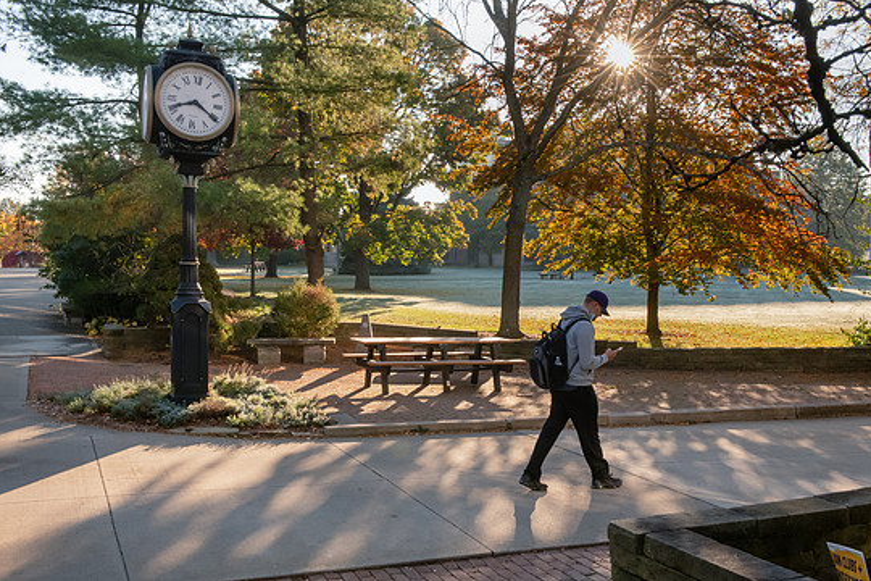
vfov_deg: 34.2
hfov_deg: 49.5
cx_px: 474
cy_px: 317
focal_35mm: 39
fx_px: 944
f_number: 20
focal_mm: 35
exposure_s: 1/160
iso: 1250
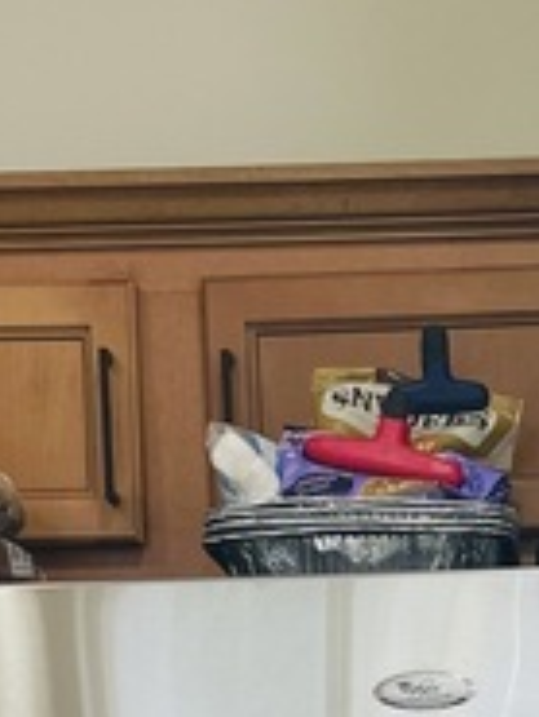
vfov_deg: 15.6
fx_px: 2240
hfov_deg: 13.5
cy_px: 1283
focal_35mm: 108
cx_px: 539
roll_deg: +0.9
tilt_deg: -8.0
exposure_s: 1/120
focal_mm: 5.1
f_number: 1.6
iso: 80
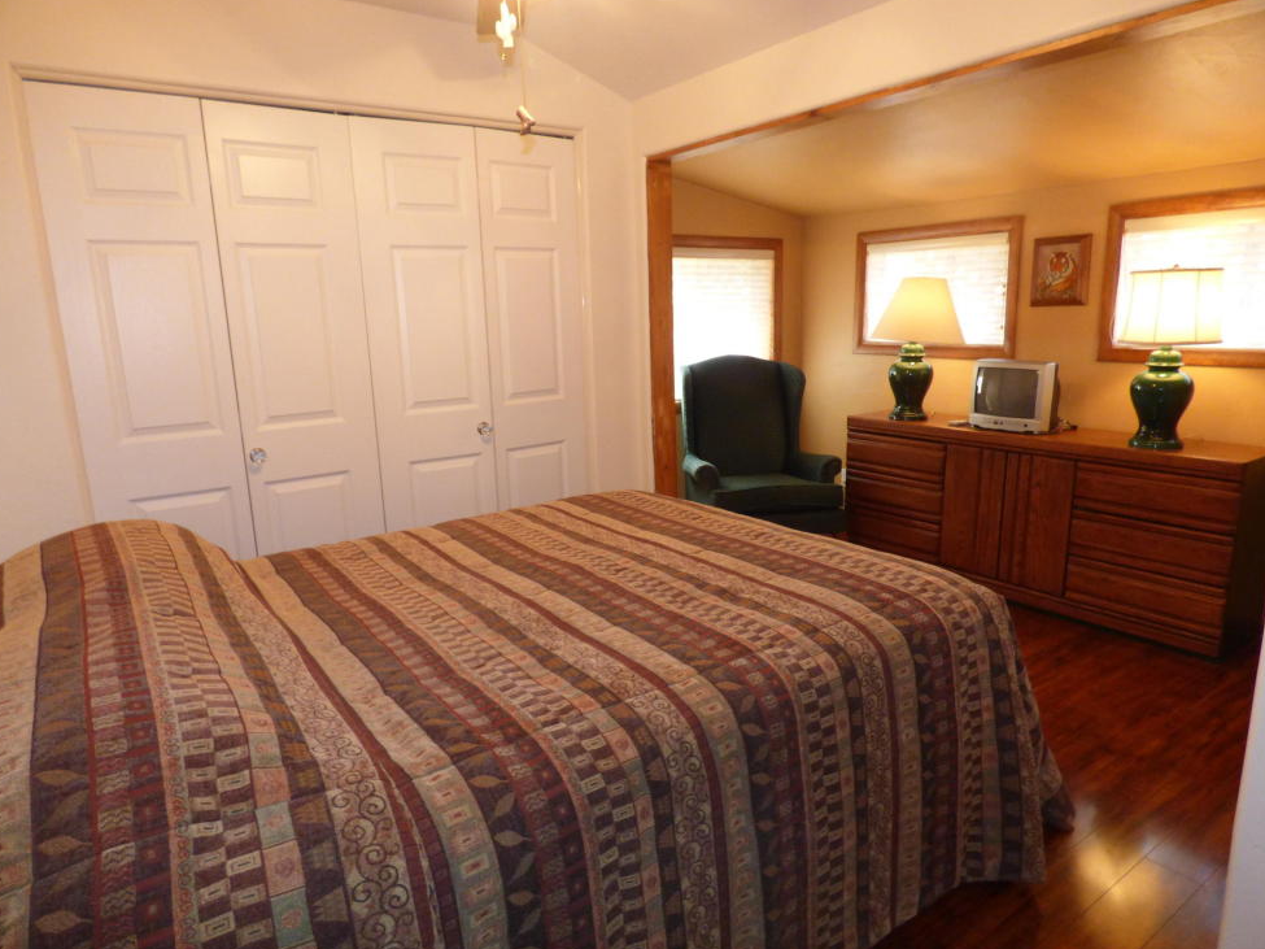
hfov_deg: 79.0
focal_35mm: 21
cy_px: 479
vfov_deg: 63.4
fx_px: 767
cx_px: 624
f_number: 2.8
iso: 400
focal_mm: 3.58
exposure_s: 1/50
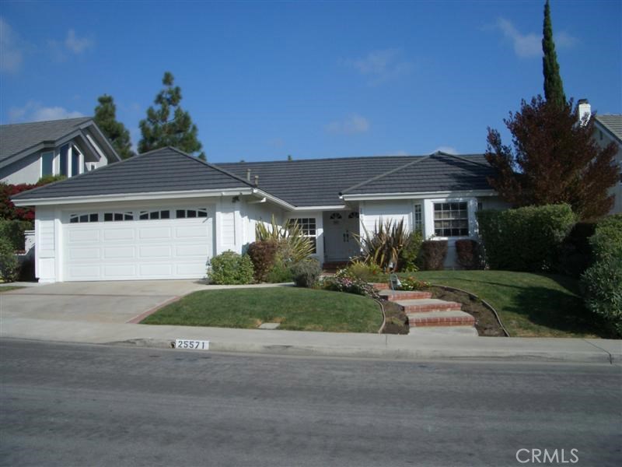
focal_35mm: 35
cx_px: 311
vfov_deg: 40.7
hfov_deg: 52.6
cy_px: 234
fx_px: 629
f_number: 4.3
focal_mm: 5.8
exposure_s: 1/1000
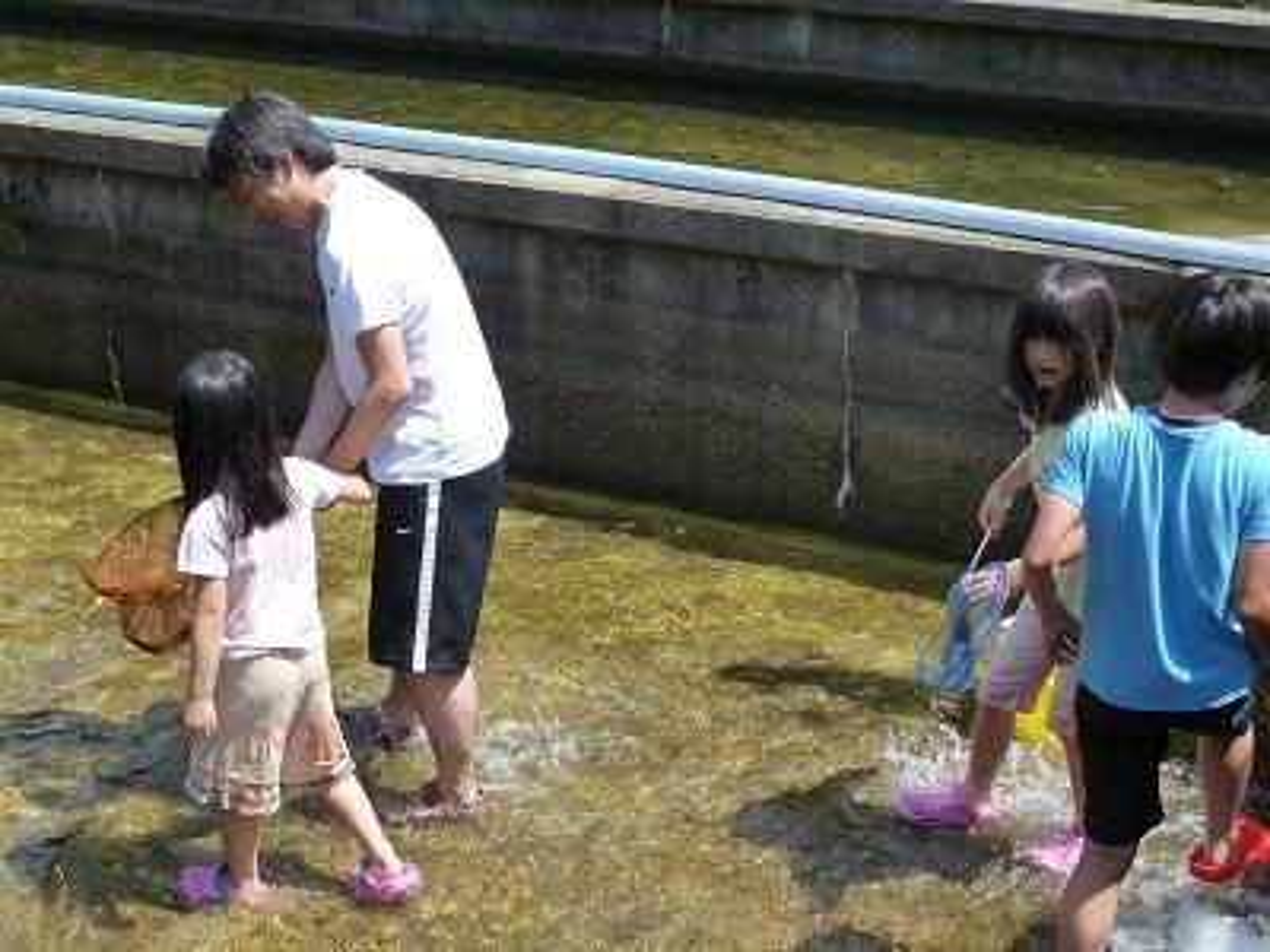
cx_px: 635
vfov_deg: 30.3
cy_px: 476
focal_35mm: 48
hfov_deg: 39.7
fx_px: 1761
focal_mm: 9.1
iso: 125
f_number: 3.9
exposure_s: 1/400
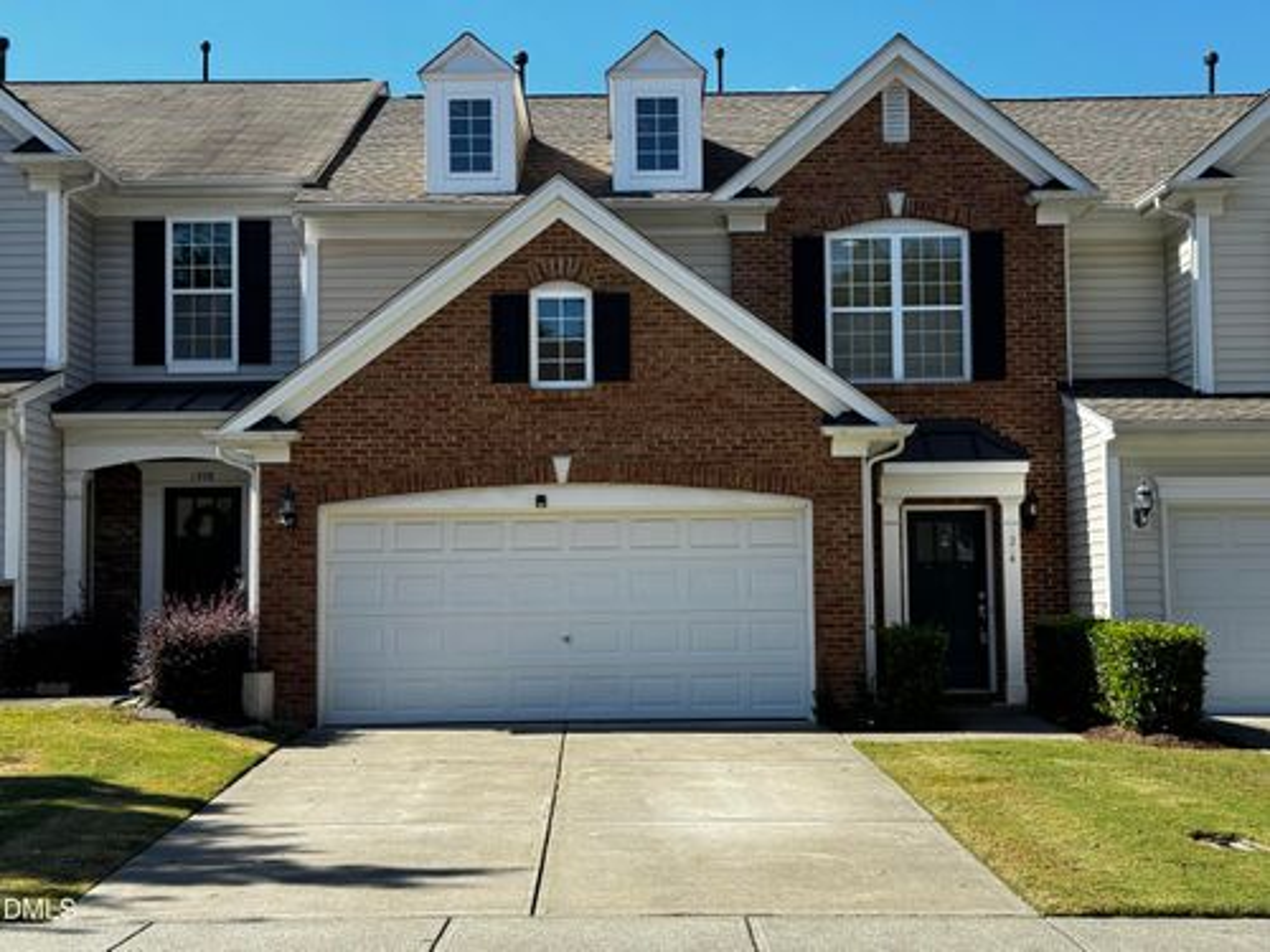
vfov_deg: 30.3
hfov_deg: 39.7
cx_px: 635
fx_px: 1761
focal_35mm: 48
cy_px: 476
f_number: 1.78
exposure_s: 1/2110
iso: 64
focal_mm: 6.86
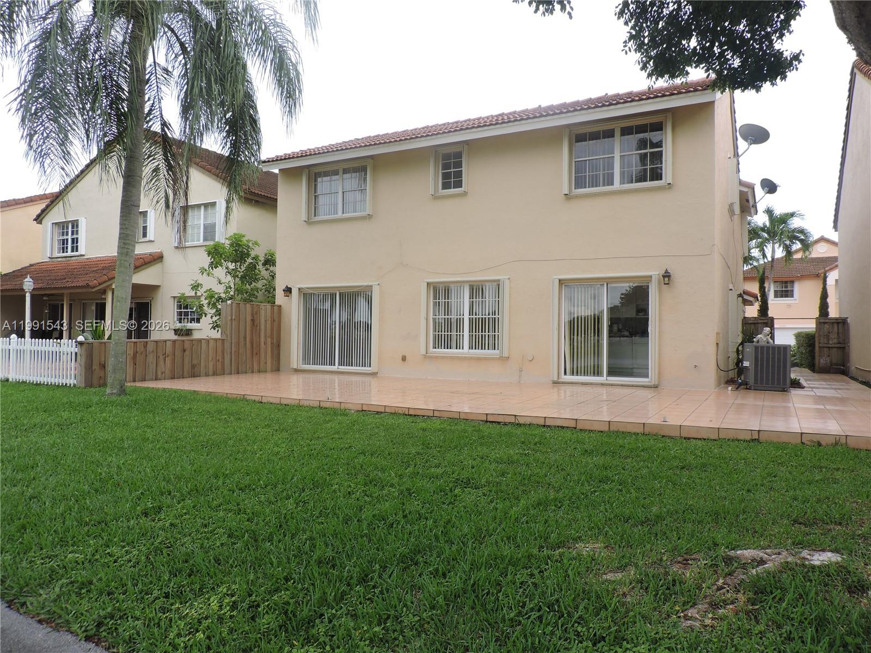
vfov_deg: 56.8
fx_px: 604
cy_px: 326
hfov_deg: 71.6
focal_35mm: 24
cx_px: 436
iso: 100
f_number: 3
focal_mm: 4.3
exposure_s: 1/320
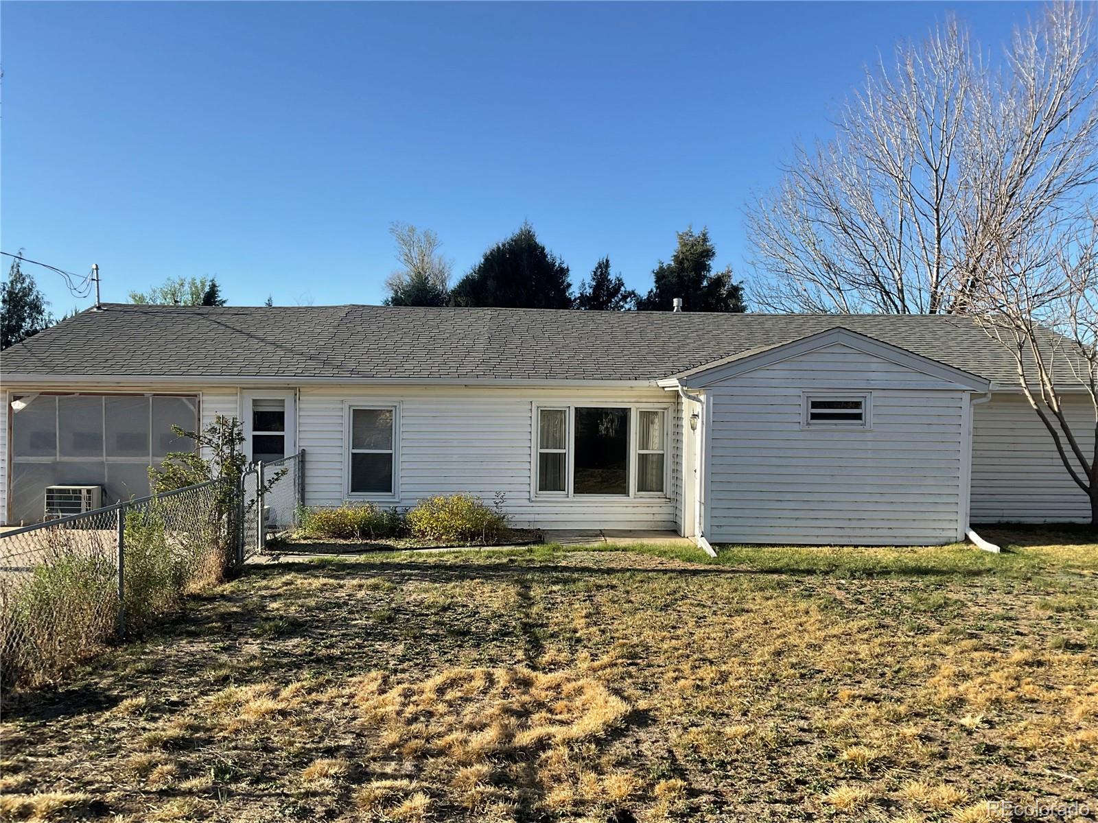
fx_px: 920
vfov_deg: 48.2
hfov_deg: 61.7
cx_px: 549
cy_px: 412
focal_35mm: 29
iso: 16
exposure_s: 1/1168
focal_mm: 3
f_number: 1.8
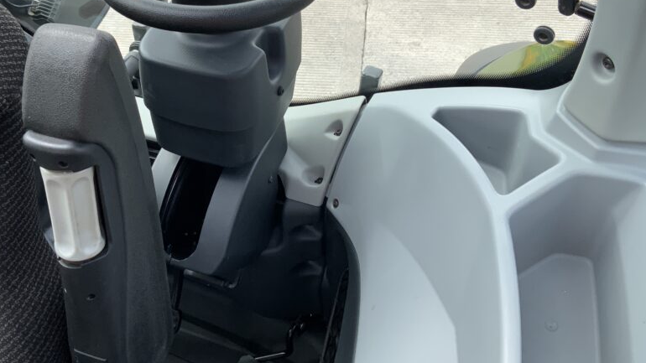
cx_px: 263
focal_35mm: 42
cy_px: 122
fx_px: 719
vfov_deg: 28.2
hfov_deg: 48.1
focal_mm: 3
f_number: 1.8
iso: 16
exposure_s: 1/303
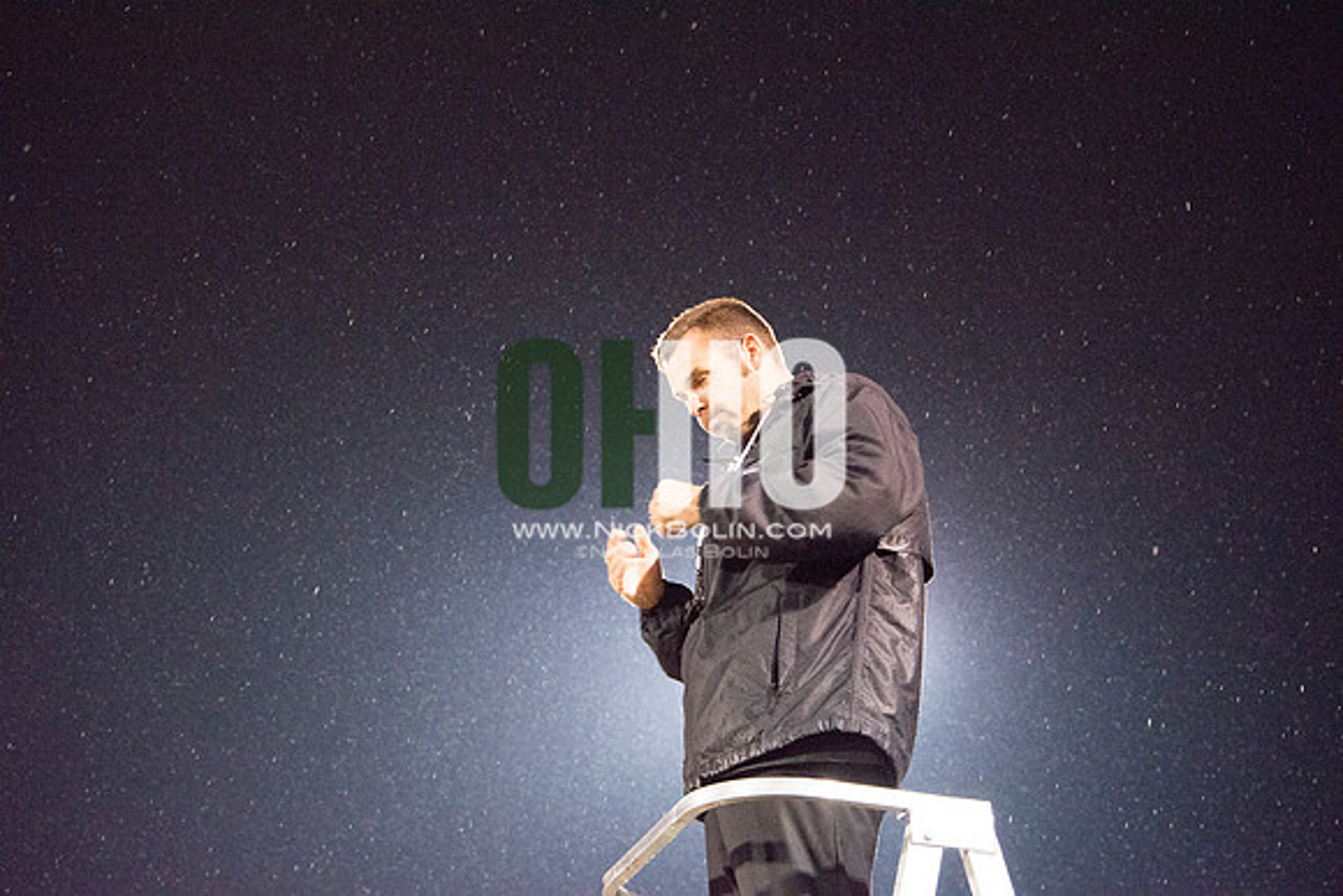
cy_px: 448
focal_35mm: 52
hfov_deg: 38.2
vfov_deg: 26.0
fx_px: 1940
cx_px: 672
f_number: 5.6
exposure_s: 1/320
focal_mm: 52
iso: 5000
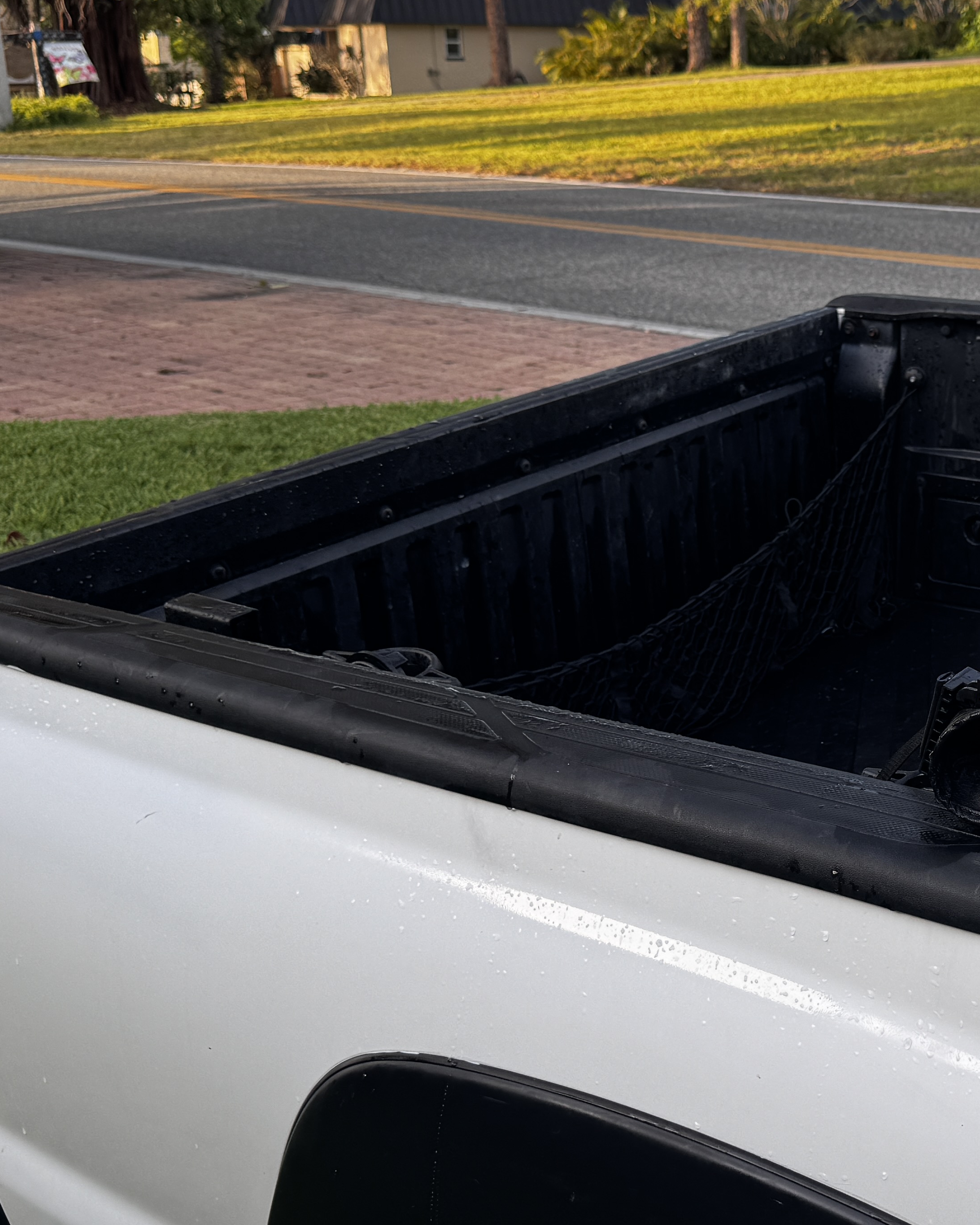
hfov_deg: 28.9
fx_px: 1776
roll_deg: -0.5
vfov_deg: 38.0
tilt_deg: -16.6
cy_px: 585
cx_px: 978
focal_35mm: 49
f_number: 1.78
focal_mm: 6.76
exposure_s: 1/477
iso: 80
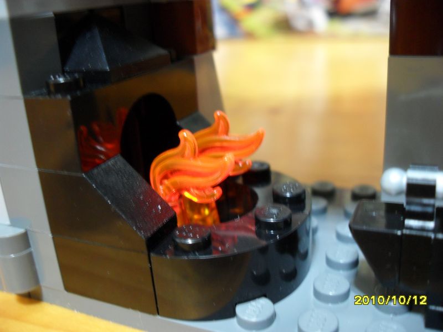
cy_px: 166
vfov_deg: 40.7
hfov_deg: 52.6
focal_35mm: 35
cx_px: 222
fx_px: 448
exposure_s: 1/2
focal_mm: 6.2
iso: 200
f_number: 2.8
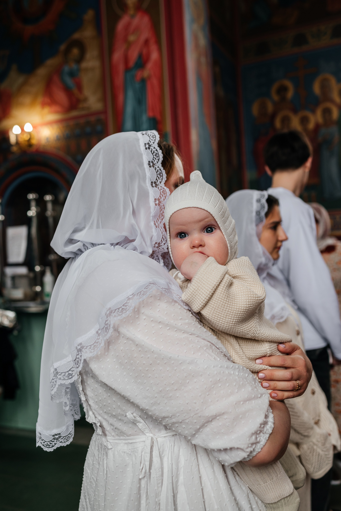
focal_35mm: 35
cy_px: 256
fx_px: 497
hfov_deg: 37.9
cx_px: 170
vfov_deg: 54.4
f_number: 3.2
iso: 400
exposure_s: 1/160
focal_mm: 35
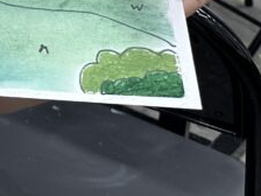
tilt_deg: -10.7
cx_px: -295
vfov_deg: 12.3
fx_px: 807
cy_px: -195
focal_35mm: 107
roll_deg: -1.1
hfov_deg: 14.5
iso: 125
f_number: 1.78
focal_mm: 6.86
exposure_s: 1/100
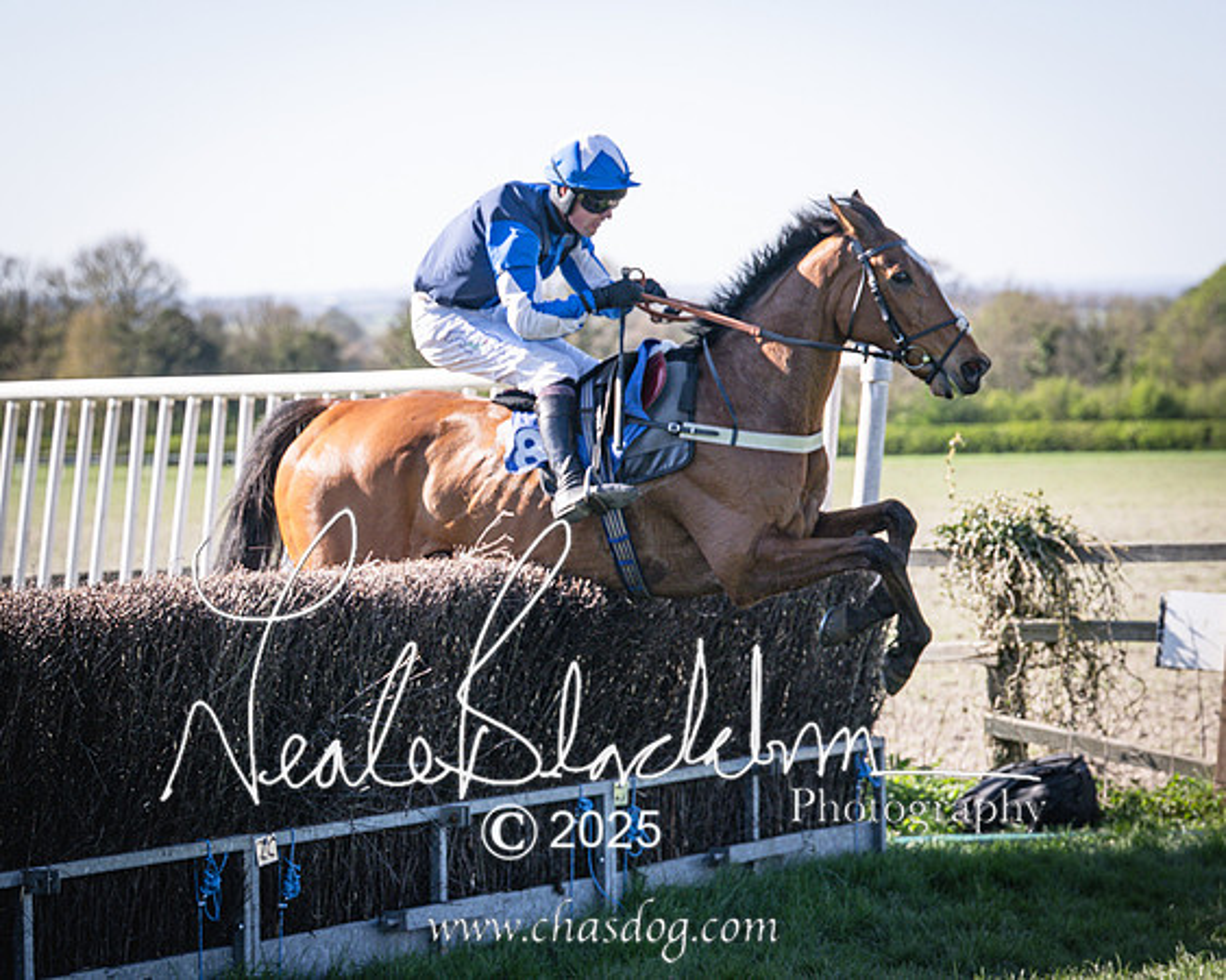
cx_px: 590
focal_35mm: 129
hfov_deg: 14.9
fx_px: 4692
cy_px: 499
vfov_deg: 11.9
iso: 200
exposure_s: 1/1600
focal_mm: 83
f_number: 4
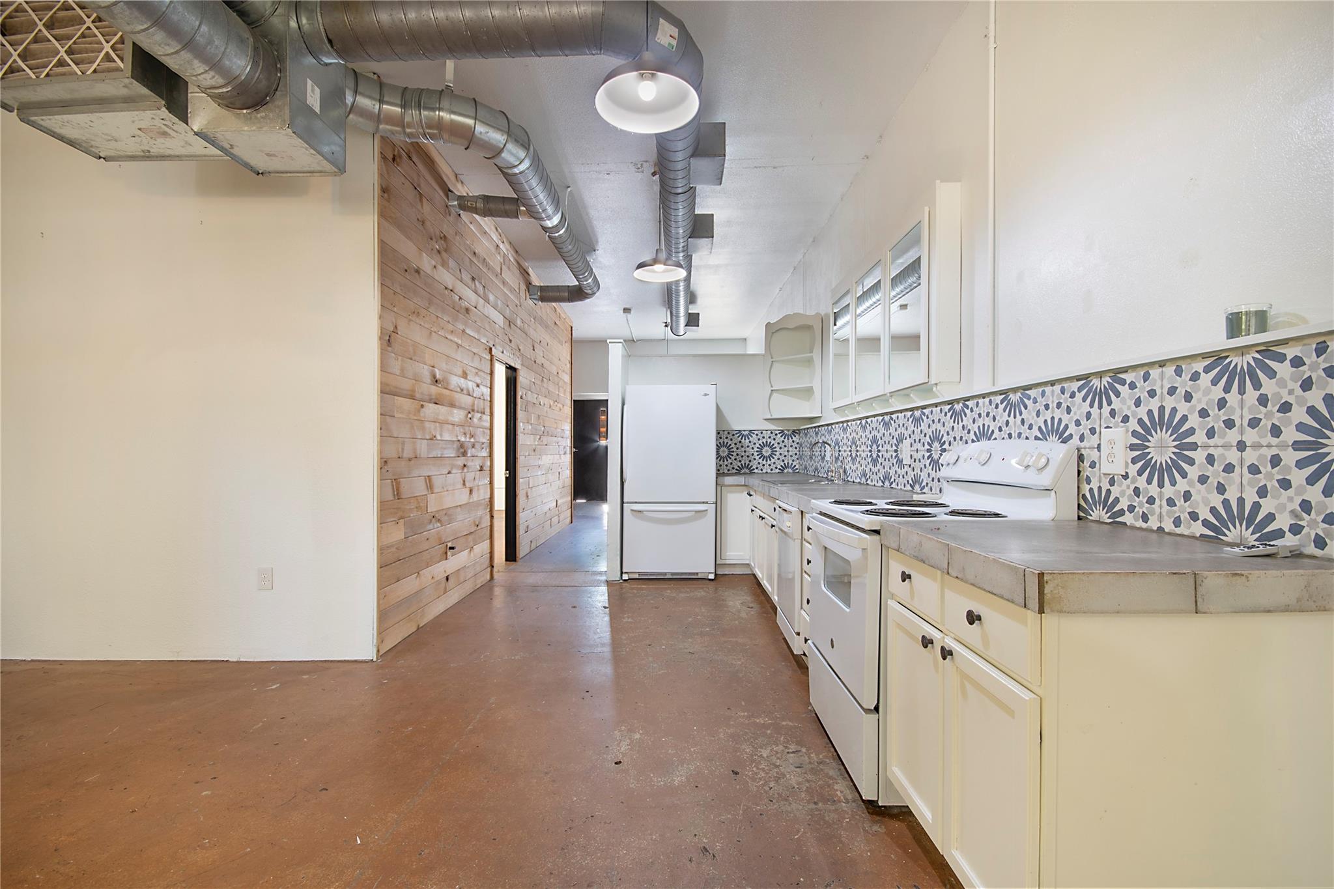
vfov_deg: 77.3
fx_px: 556
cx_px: 667
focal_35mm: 15
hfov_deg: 100.4
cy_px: 444
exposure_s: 1/2
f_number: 8
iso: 100
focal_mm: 10
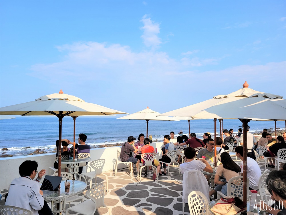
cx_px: 143
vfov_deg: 53.1
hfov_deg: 67.3
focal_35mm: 26
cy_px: 108
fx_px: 215
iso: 40
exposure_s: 1/2572
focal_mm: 5.4
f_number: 1.8
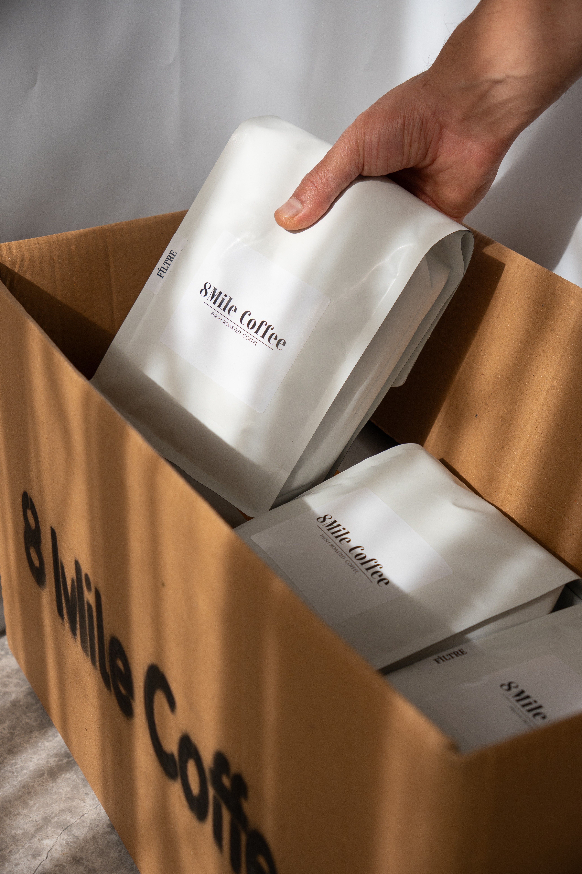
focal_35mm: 57
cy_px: 437
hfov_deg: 23.8
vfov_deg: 35.1
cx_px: 291
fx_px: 1382
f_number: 4.5
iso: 125
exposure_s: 1/200
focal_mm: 38
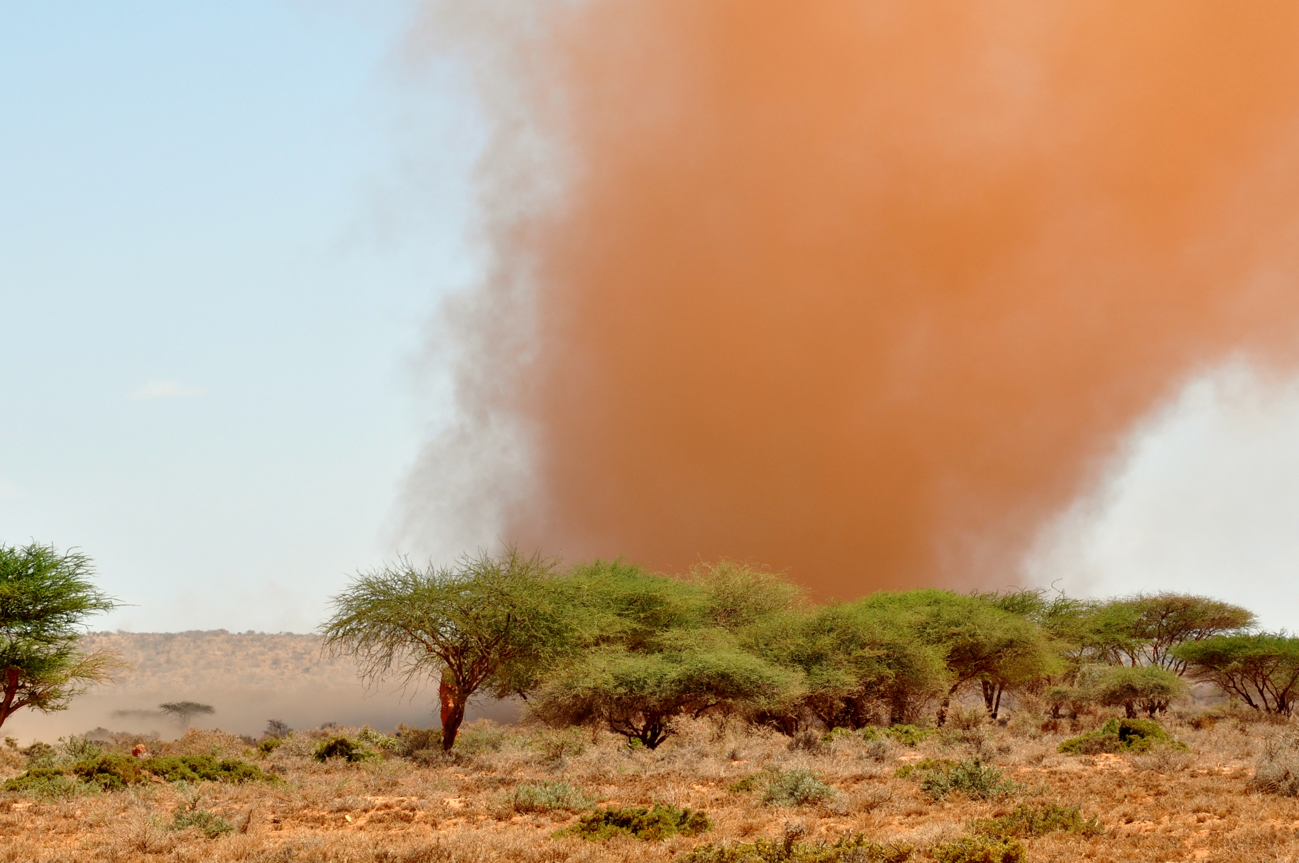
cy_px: 331
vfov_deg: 7.5
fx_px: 6595
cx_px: 626
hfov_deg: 11.2
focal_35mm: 183
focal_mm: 92
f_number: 10
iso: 200
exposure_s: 1/400
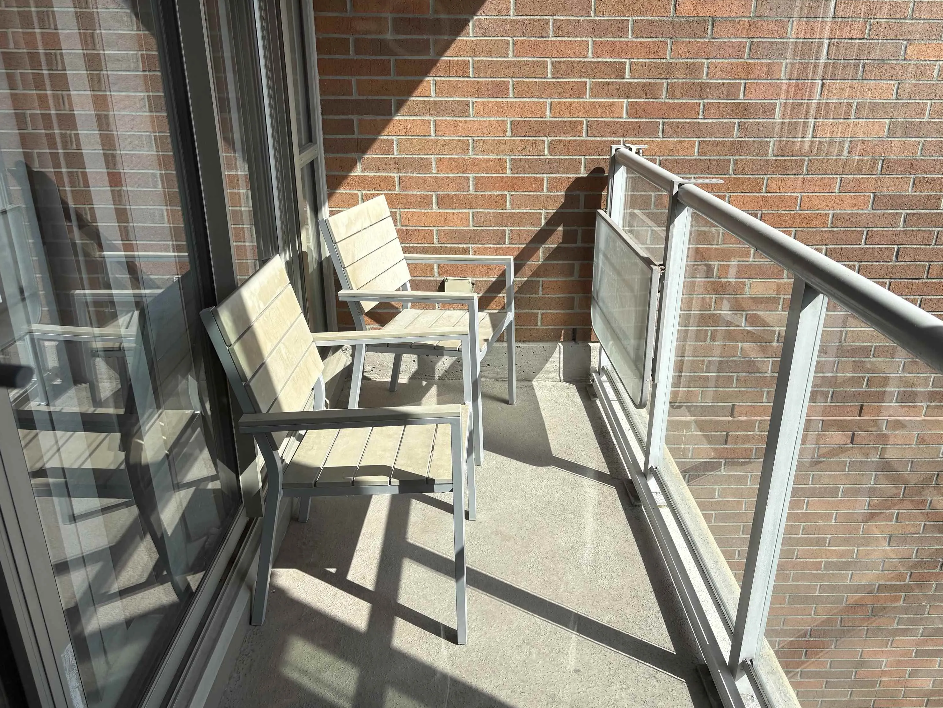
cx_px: 487
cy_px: 361
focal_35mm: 27
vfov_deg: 51.4
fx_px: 736
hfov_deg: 65.3
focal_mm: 5.96
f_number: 1.6
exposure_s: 1/1751
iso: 50
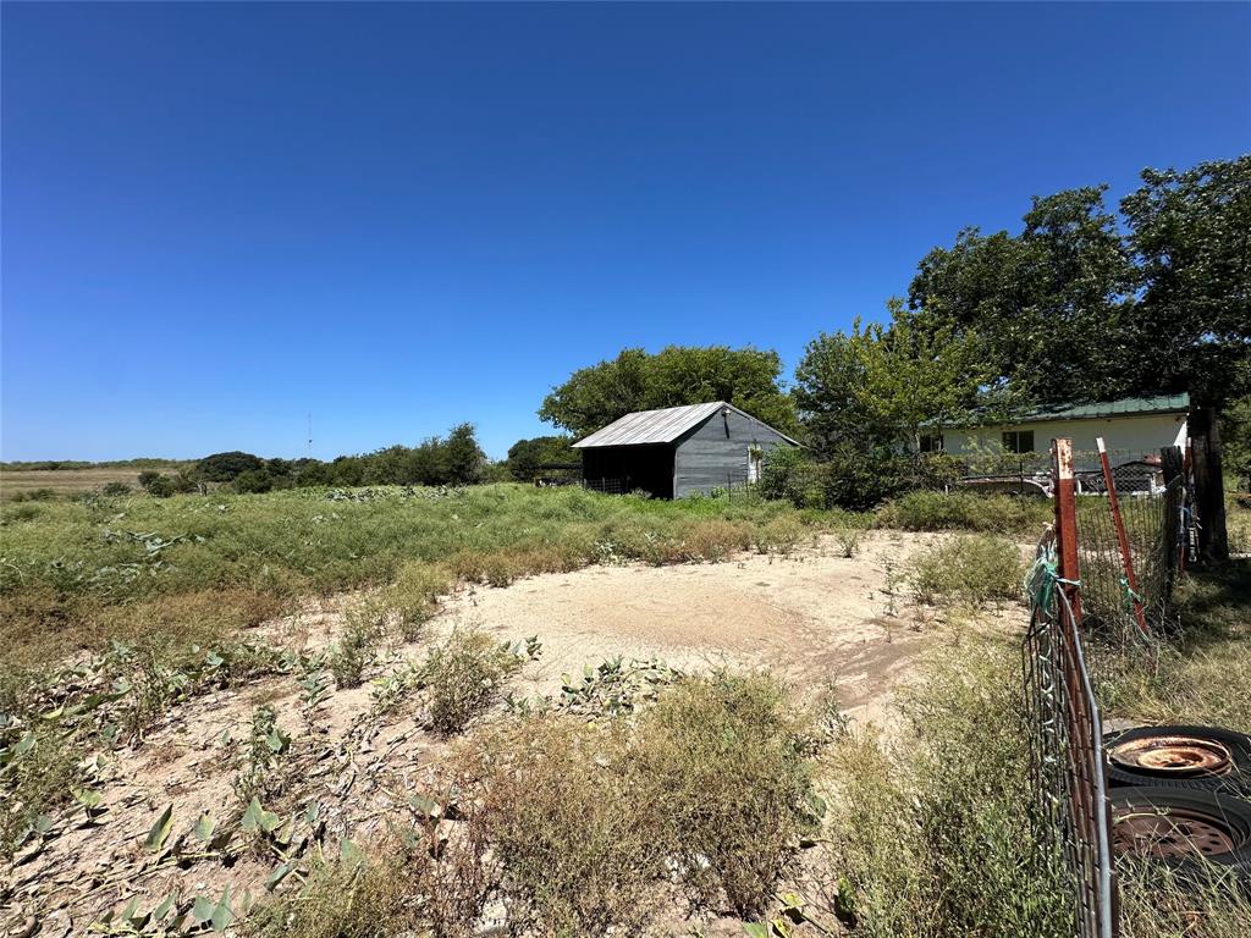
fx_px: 506
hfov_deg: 102.1
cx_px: 626
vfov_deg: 85.7
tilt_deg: +2.1
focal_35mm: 14
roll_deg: -0.2
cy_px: 469
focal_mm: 2.22
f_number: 2.2
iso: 50
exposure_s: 1/2618
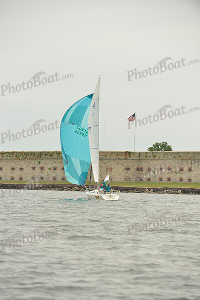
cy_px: 150
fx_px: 1999
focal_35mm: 240
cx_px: 100
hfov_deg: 5.7
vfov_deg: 8.6
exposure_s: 1/1250
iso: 400
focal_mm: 240
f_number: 5
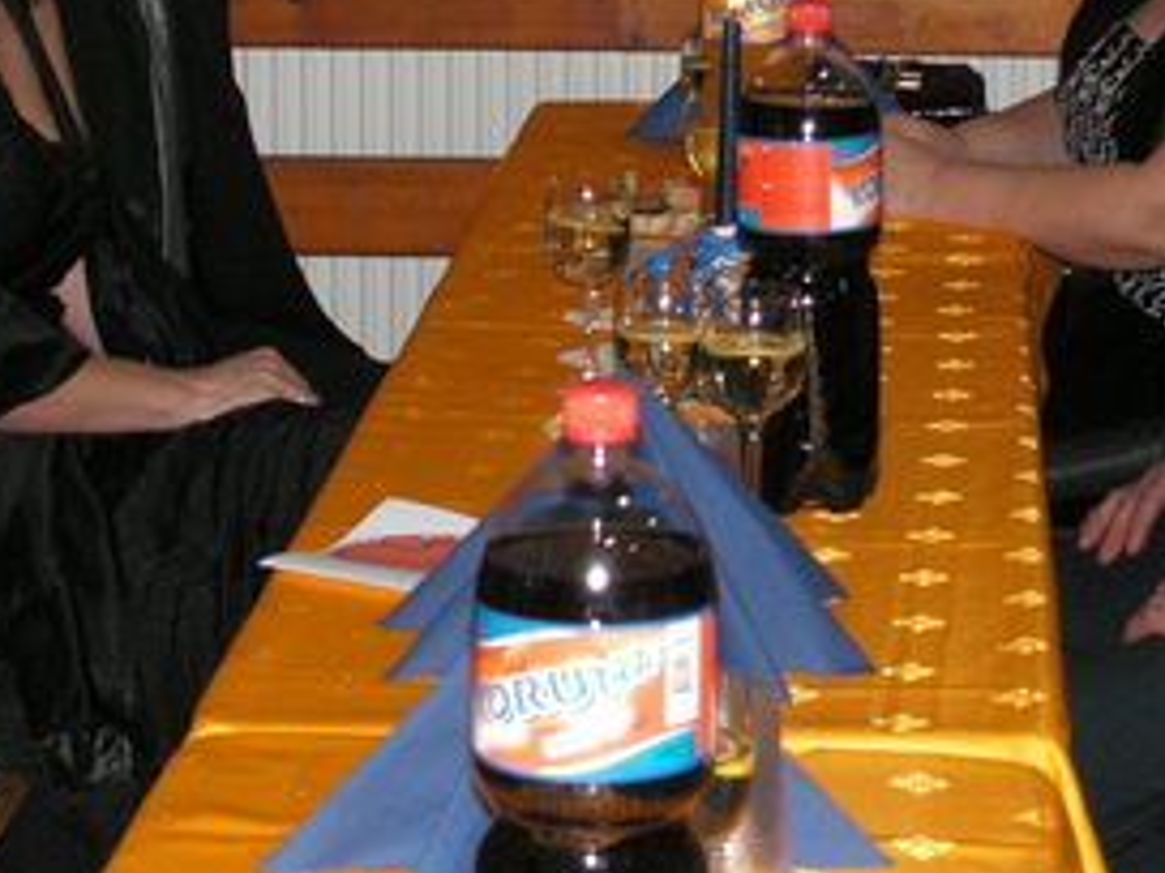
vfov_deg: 12.3
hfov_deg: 16.4
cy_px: 124
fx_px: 4039
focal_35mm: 120
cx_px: 625
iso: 160
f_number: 3.3
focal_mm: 11.4
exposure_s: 1/80
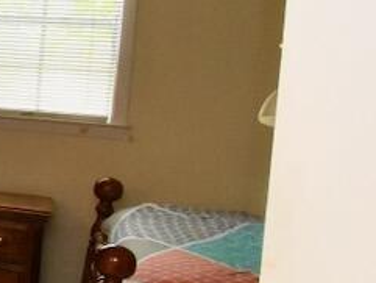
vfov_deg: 16.0
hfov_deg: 13.7
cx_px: -573
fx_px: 1000
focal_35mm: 92
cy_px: 91
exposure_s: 1/60
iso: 4000
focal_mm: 12
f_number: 10
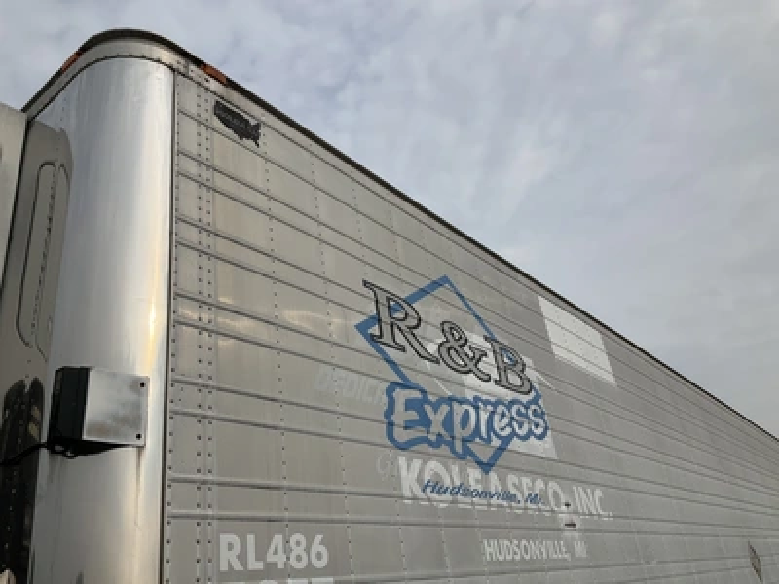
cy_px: 292
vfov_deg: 48.2
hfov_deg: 61.7
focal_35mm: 29
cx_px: 390
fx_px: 653
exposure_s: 1/2538
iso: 25
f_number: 1.8
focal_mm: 3
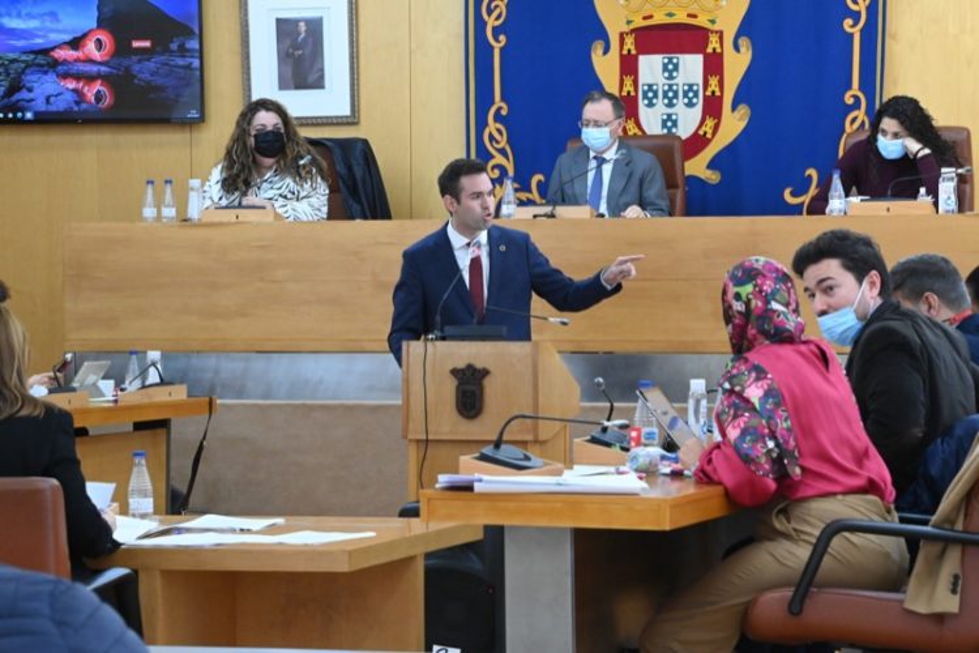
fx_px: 3317
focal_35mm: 122
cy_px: 326
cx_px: 490
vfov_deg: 11.2
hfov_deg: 16.8
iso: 16000
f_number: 13
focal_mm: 122
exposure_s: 1/160
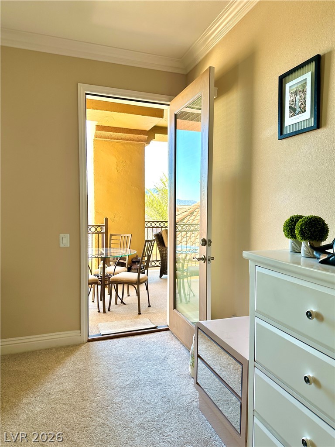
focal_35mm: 24
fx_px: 310
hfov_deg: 56.8
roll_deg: -1.7
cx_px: 168
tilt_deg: -1.1
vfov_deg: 71.6
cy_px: 224
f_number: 1.78
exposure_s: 1/172
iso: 80
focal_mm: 6.86
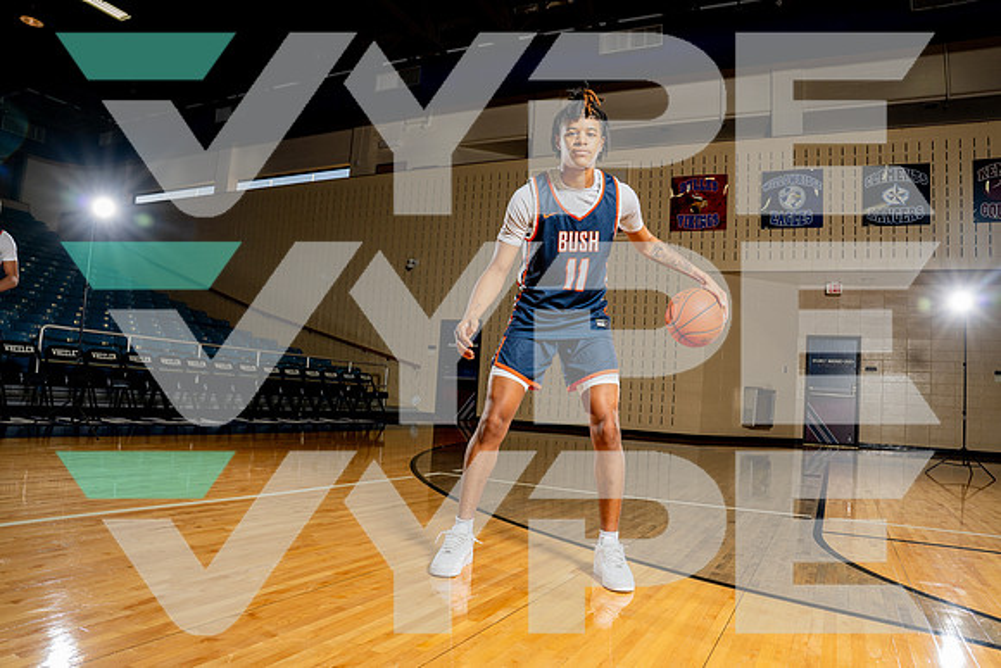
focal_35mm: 25
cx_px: 500
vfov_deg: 51.3
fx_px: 695
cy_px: 334
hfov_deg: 71.5
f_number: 6.3
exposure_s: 1/250
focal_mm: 25
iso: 400
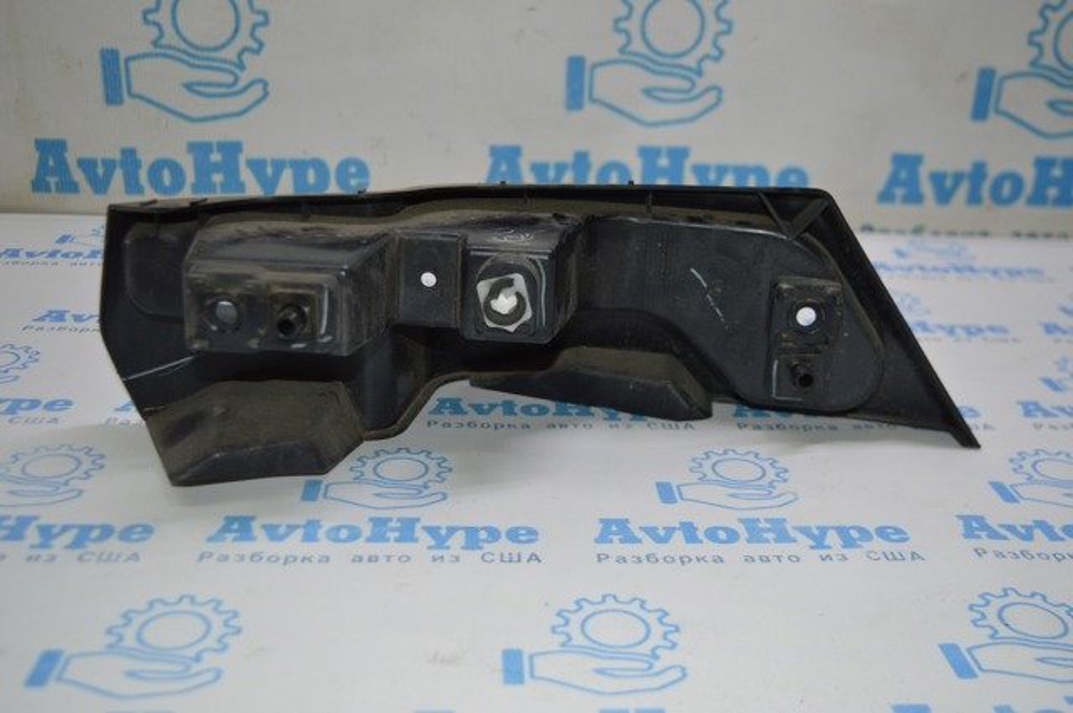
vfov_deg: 32.9
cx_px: 536
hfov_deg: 48.0
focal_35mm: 40
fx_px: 1206
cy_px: 356
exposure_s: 1/125
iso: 400
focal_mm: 27
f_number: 4
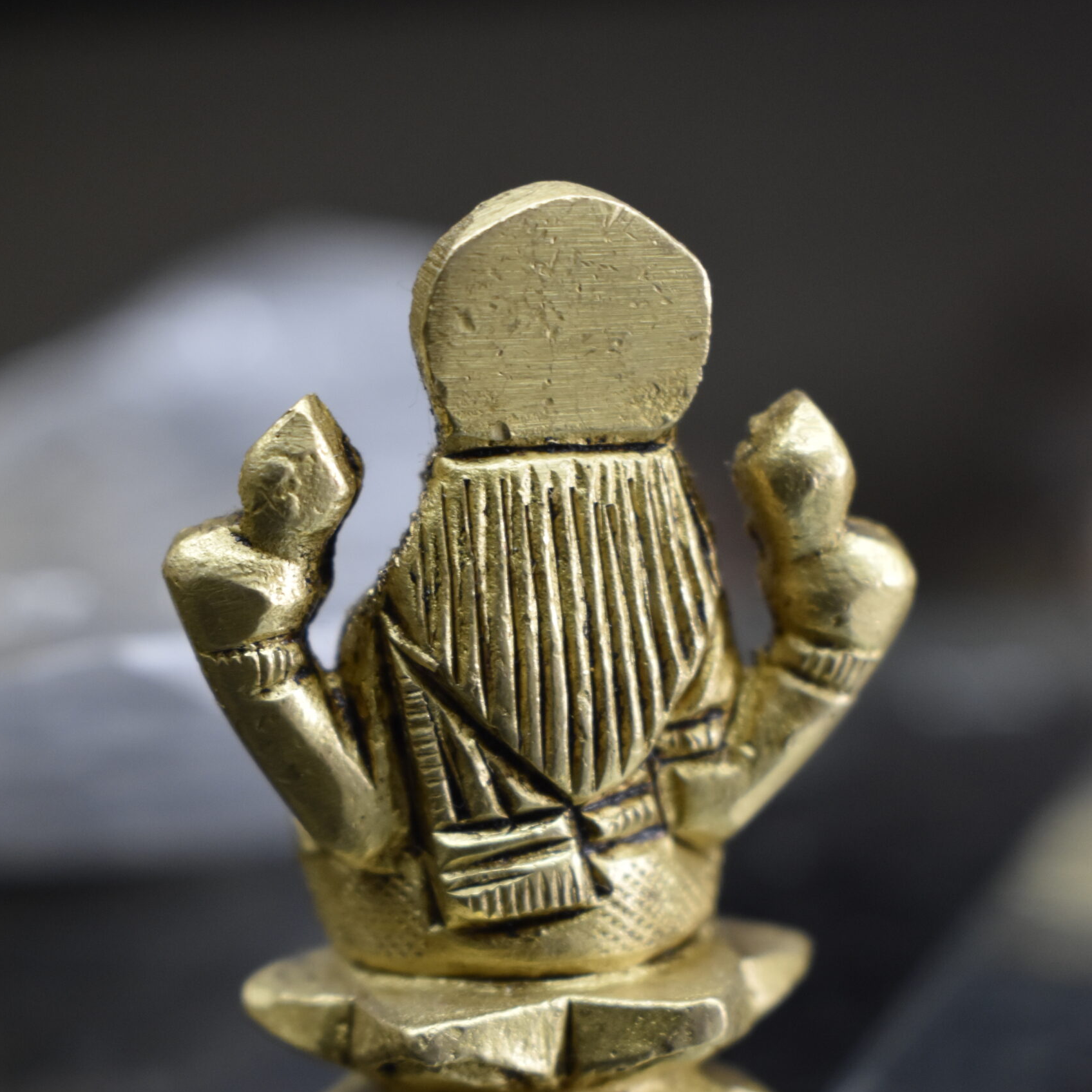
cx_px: 543
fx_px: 2748
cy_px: 796
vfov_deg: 22.3
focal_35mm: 77
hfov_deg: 22.5
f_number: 4.8
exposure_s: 1/60
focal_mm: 40
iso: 1250
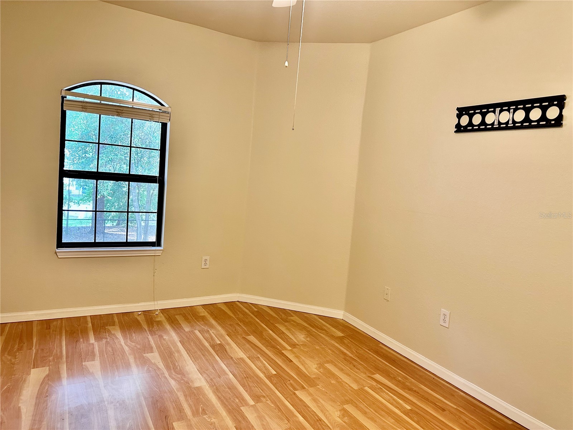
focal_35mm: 24
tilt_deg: -5.1
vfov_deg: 56.8
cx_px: 286
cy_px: 215
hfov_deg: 71.6
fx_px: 397
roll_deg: -5.4
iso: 200
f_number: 1.78
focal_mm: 6.86
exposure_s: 1/60
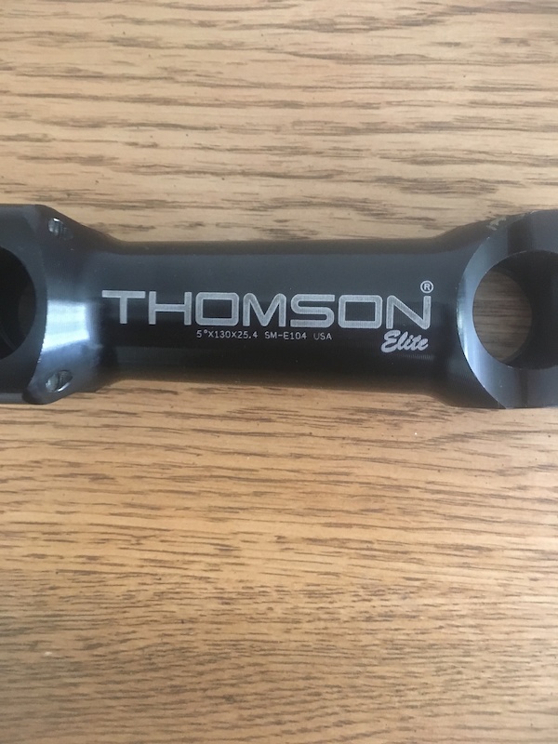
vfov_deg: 61.7
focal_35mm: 29
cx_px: 279
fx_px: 623
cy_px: 372
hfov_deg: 48.2
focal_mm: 4.15
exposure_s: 1/15
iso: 400
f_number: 2.2
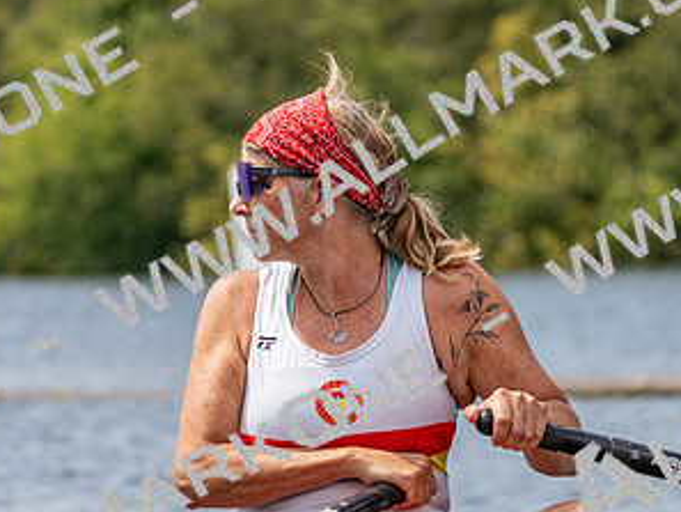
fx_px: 7380
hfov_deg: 5.3
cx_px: 378
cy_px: 334
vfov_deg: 4.0
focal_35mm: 375
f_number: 5.6
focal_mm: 200
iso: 200
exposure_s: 1/1600
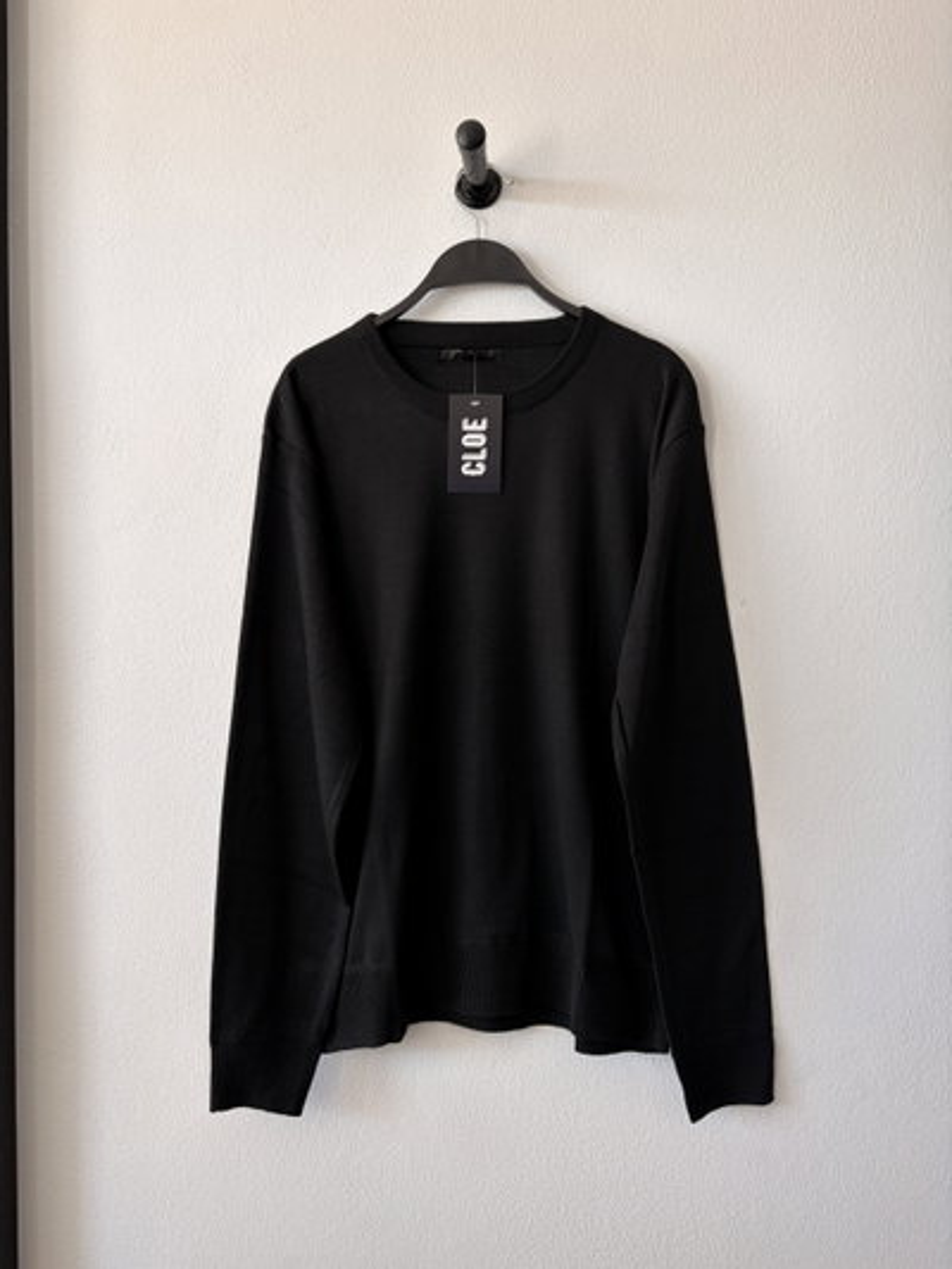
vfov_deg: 67.3
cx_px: 476
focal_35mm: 26
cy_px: 634
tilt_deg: +0.3
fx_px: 953
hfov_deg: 53.1
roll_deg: -0.3
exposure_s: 1/122
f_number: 1.6
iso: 80
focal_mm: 5.96
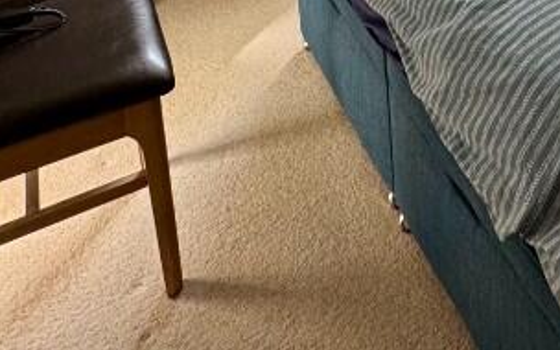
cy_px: -326
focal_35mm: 50
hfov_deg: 34.7
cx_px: 617
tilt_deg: -8.7
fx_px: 763
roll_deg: +0.8
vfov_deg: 18.4
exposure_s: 1/100
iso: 125
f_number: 2.2
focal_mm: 2.22
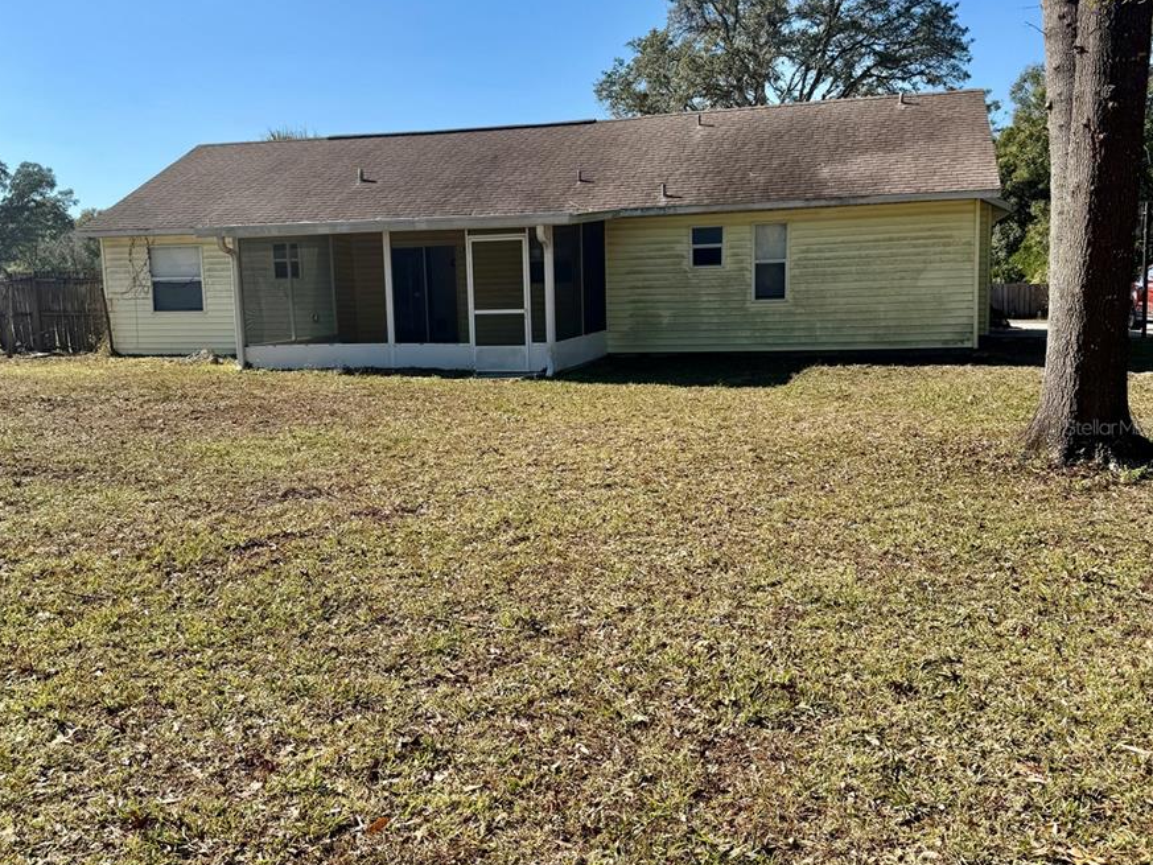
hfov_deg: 55.3
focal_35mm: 33
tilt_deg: -7.0
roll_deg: +1.9
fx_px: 1099
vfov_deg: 43.0
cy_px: 427
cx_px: 564
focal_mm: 6.76
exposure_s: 1/4608
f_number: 1.78
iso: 80
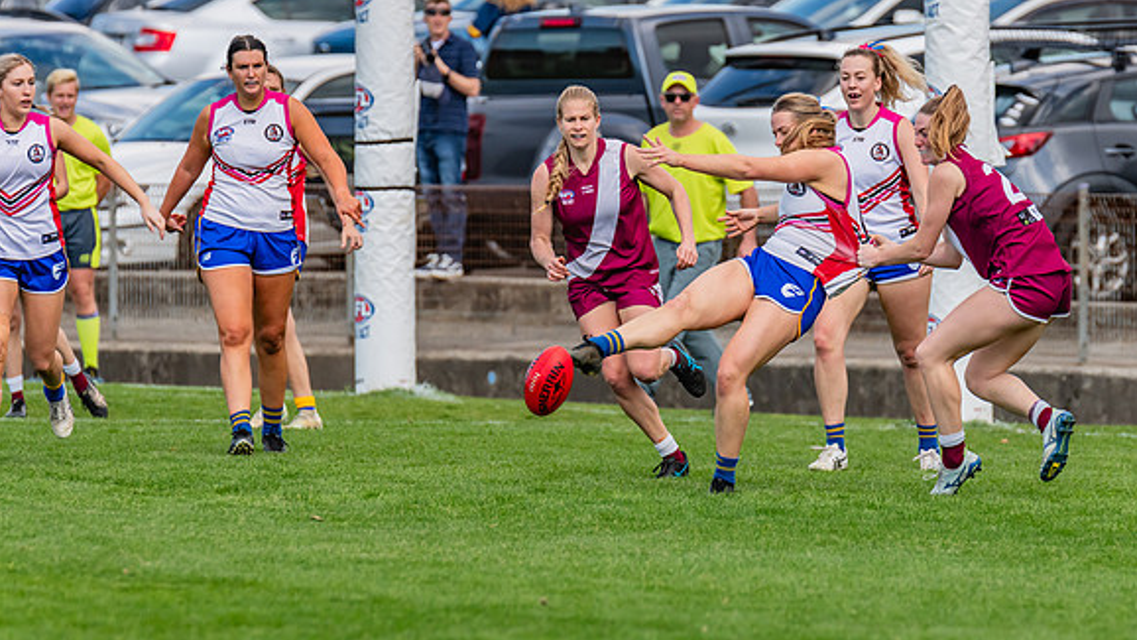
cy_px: 285
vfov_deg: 2.8
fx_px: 12993
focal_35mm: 431
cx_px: 641
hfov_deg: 5.0
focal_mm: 360
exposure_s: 1/1600
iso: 800
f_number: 5.6
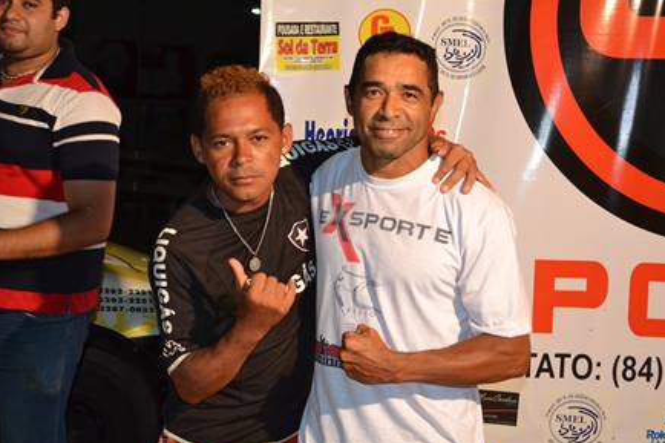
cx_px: 329
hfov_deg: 32.4
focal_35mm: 62
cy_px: 228
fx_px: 1145
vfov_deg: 21.9
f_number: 5.3
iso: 1600
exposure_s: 1/60
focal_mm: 40
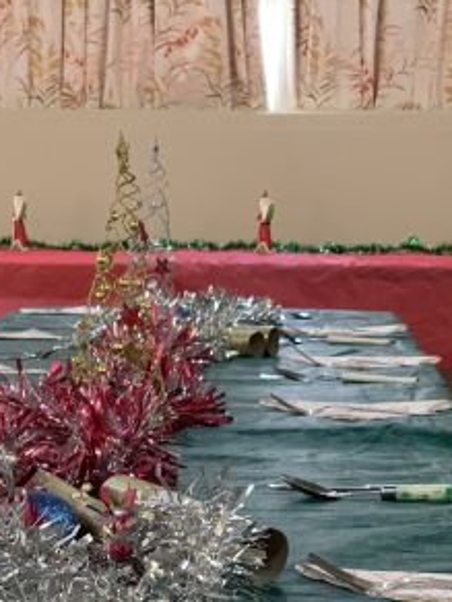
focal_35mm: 107
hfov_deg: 13.7
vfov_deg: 18.0
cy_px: 561
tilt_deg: -11.4
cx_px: 74
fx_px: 1863
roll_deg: -1.2
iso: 200
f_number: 2.4
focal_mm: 6
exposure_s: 1/60
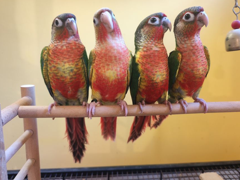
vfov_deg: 49.7
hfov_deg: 63.2
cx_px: 134
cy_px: 80
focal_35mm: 28
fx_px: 194
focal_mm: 6.92
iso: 594
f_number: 1.9
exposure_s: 1/40
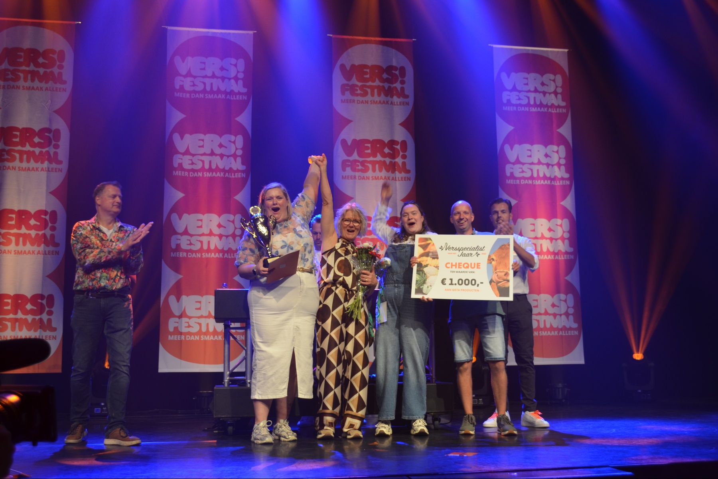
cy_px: 240
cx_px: 359
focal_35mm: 39
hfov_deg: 49.6
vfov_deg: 34.2
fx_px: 778
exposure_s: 1/60
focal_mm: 26
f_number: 4.2
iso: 450
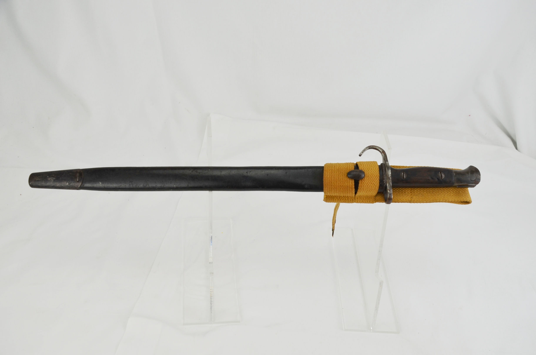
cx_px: 268
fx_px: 535
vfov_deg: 36.7
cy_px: 178
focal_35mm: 36
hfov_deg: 53.2
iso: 200
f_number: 5.6
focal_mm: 24
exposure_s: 1/125
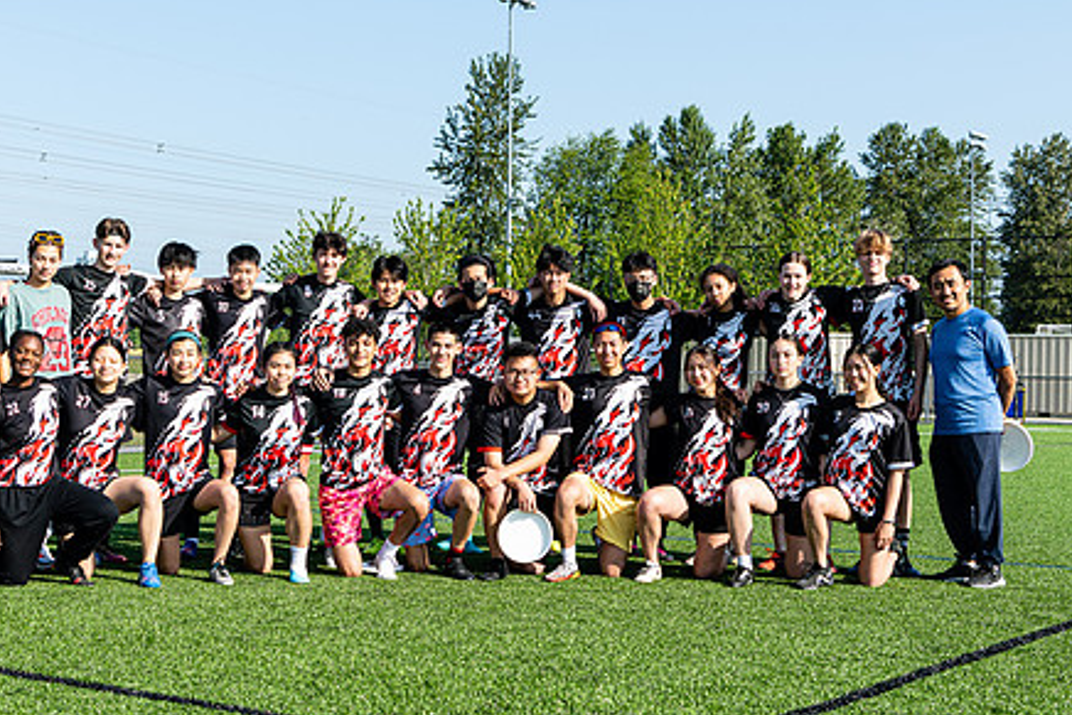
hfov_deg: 33.3
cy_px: 403
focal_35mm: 60
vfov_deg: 22.6
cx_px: 434
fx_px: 1787
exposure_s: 1/250
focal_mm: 36
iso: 64
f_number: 5.6
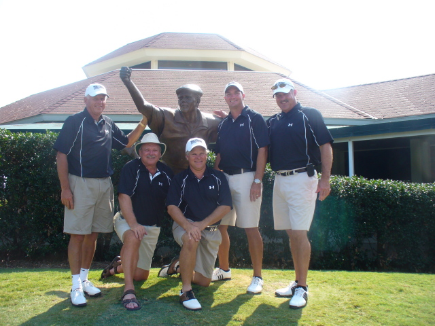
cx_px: 218
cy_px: 163
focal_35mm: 37
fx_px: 465
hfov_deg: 50.1
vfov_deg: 38.7
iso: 80
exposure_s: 1/125
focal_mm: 6.1
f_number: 5.6
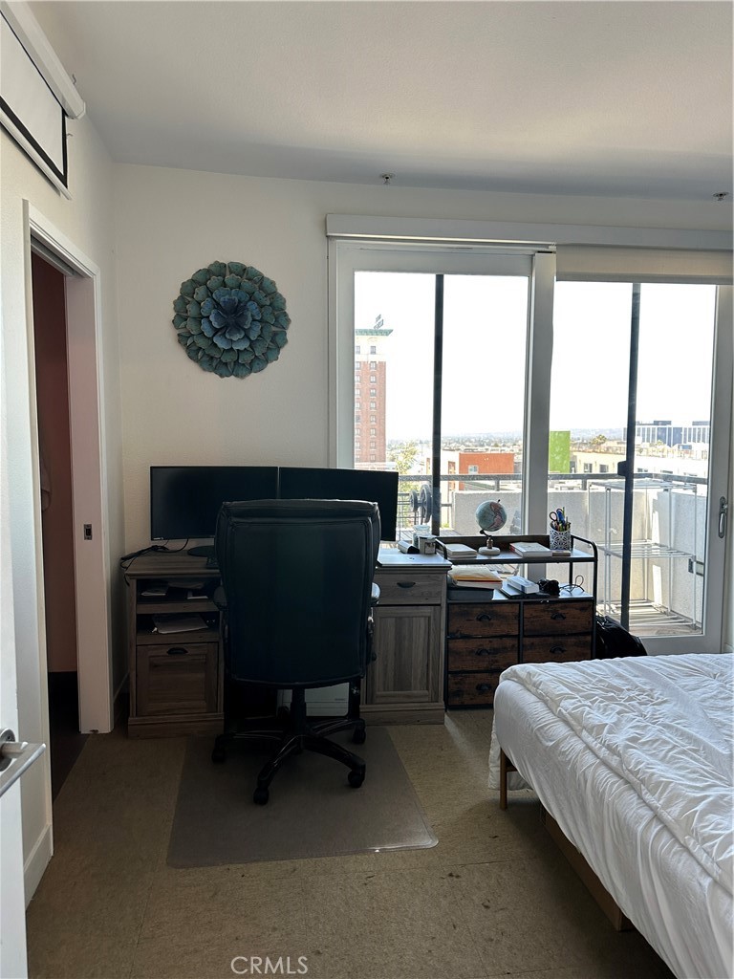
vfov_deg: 71.6
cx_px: 367
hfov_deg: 56.8
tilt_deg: -3.6
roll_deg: -1.3
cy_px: 490
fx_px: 679
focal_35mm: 24
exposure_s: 1/120
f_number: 1.78
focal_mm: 6.86
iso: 100
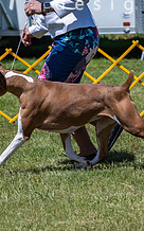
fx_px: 2182
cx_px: 21
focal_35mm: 347
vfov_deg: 6.0
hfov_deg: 3.8
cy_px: 37
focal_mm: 128
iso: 100
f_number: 6.3
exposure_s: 1/640
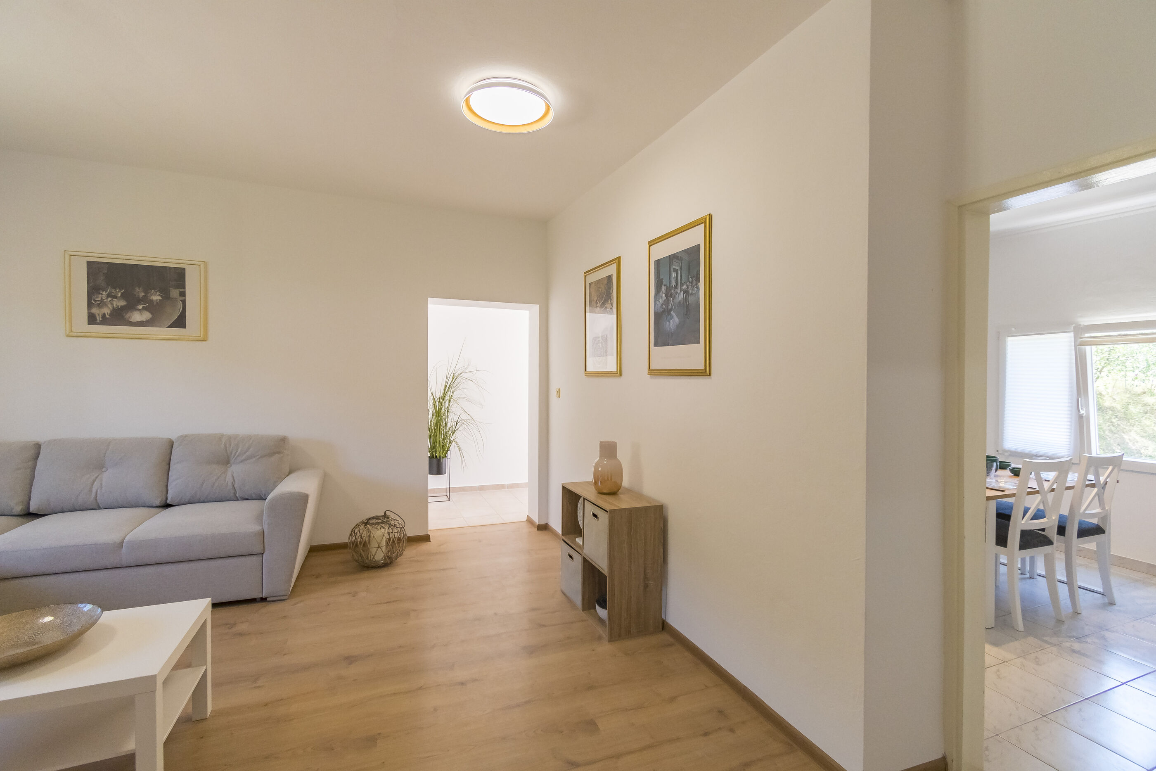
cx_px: 578
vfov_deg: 77.3
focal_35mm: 15
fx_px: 482
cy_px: 386
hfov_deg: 100.4
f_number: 4.5
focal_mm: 10
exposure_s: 1/250
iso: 800
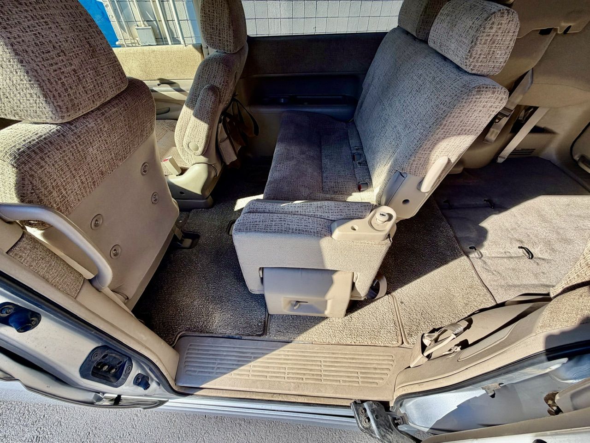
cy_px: 222
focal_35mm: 14
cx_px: 295
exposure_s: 1/502
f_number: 2.2
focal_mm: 2.22
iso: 50
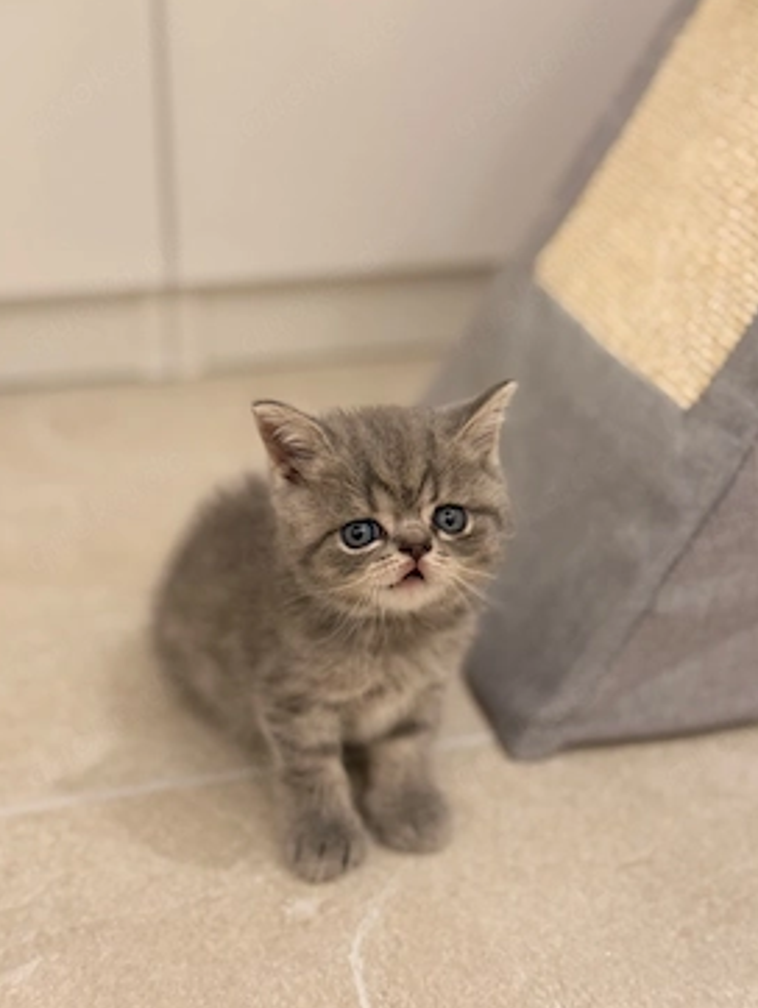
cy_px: 540
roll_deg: -1.9
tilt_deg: -30.5
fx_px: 1546
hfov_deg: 27.6
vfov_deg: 36.1
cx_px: 379
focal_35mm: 53
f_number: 1.78
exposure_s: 1/50
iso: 160
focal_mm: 6.76
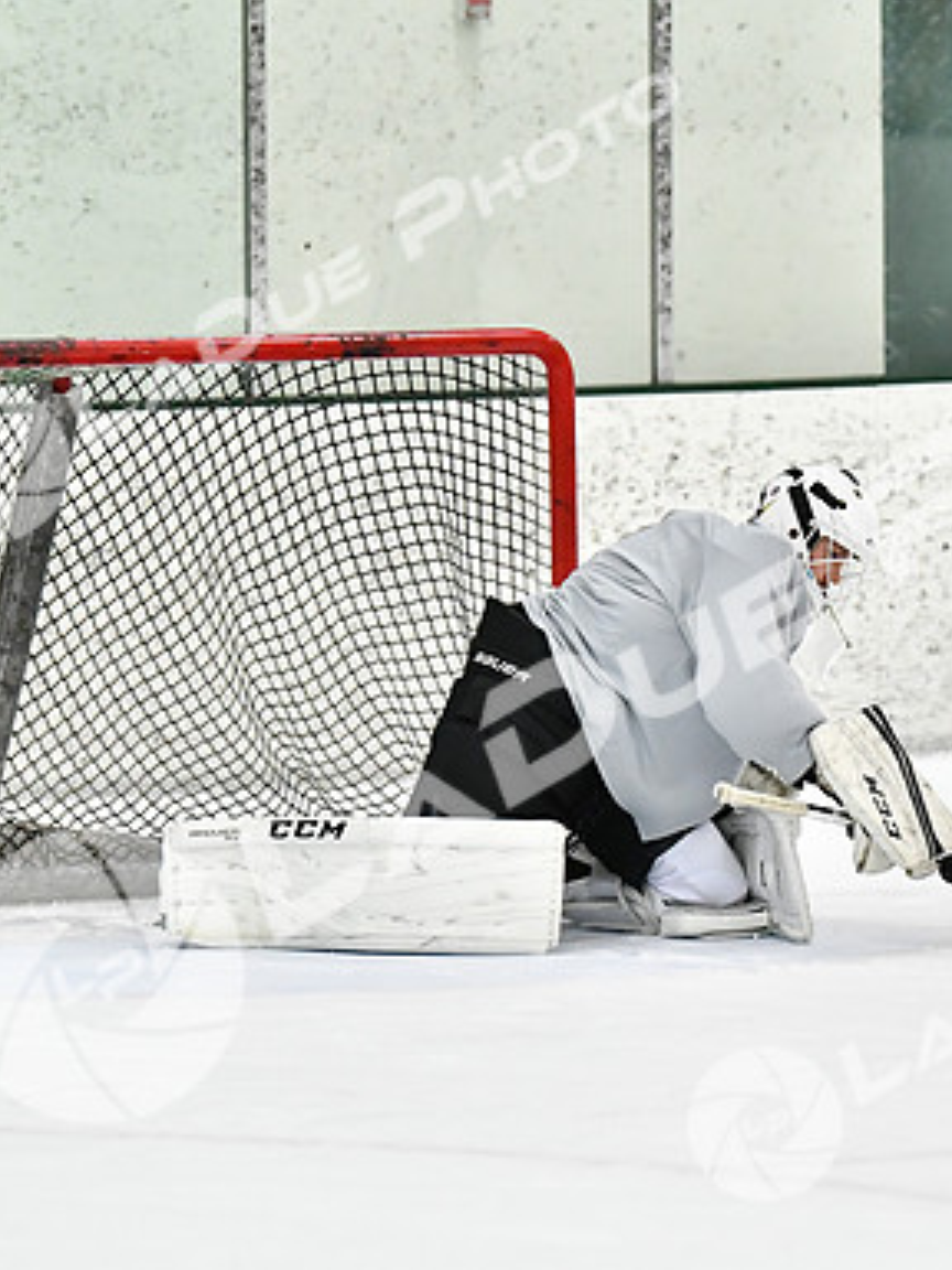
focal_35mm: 283
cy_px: 637
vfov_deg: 7.0
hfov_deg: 5.3
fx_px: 10377
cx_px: 681
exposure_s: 1/1250
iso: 5000
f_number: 2.8
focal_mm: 130
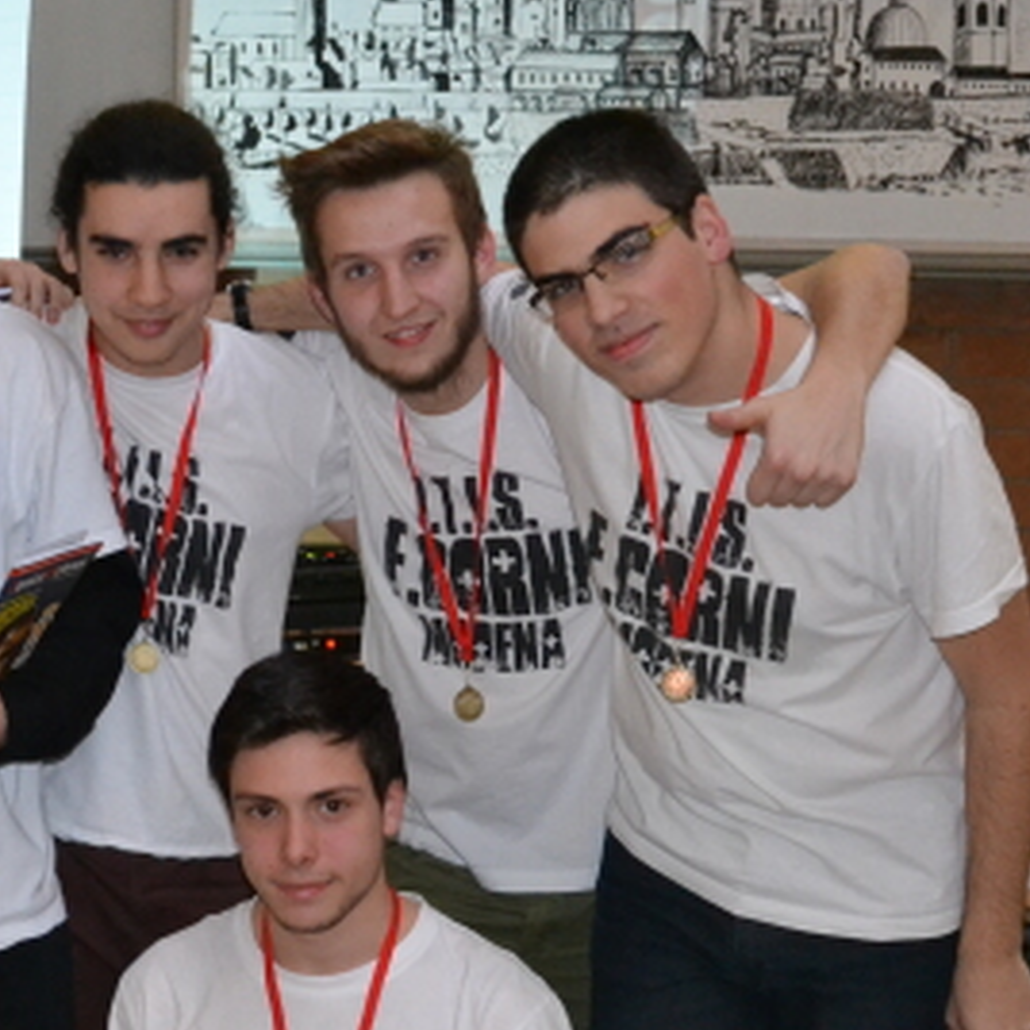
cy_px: 651
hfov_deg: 22.4
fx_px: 2559
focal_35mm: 76
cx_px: 173
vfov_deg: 22.7
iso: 3200
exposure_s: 1/60
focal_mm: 25
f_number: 4
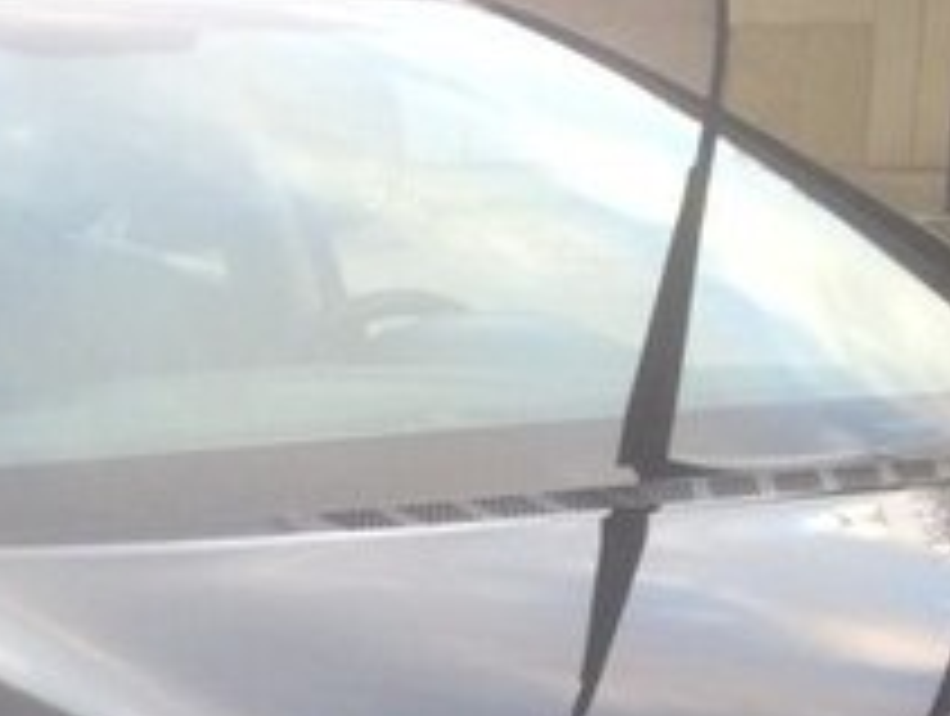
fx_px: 2832
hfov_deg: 17.1
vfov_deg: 13.5
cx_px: -509
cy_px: 1101
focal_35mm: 103
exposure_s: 1/120
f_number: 2.4
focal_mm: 4.12
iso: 64
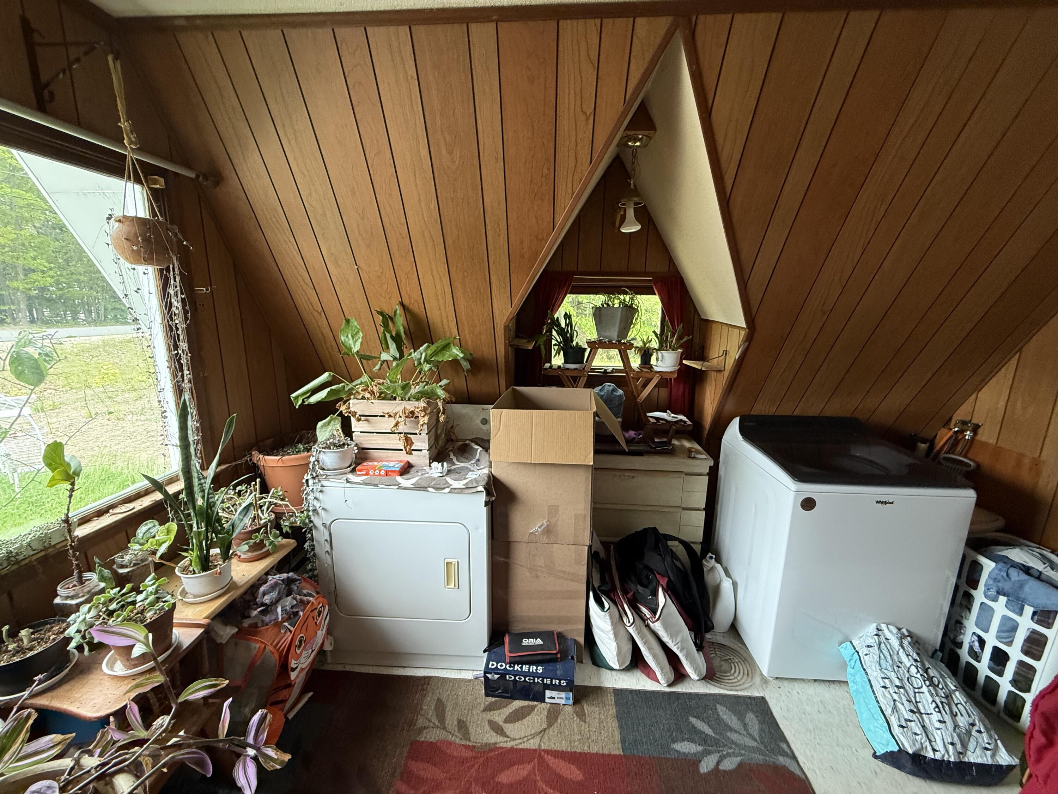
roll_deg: -0.8
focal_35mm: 14
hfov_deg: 102.1
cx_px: 529
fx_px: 428
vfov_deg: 85.7
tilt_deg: -12.5
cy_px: 397
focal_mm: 2.22
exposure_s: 1/69
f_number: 2.2
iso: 320
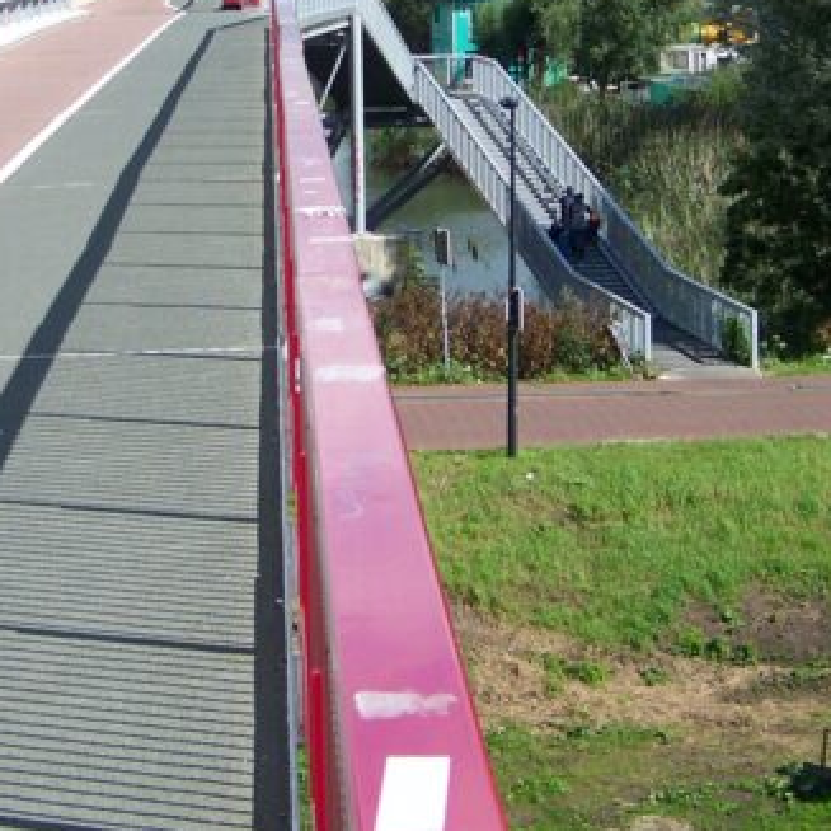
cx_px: 320
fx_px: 3151
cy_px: 177
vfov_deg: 14.9
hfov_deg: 15.0
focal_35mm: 116
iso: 64
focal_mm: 9.36
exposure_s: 1/1000
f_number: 3.2
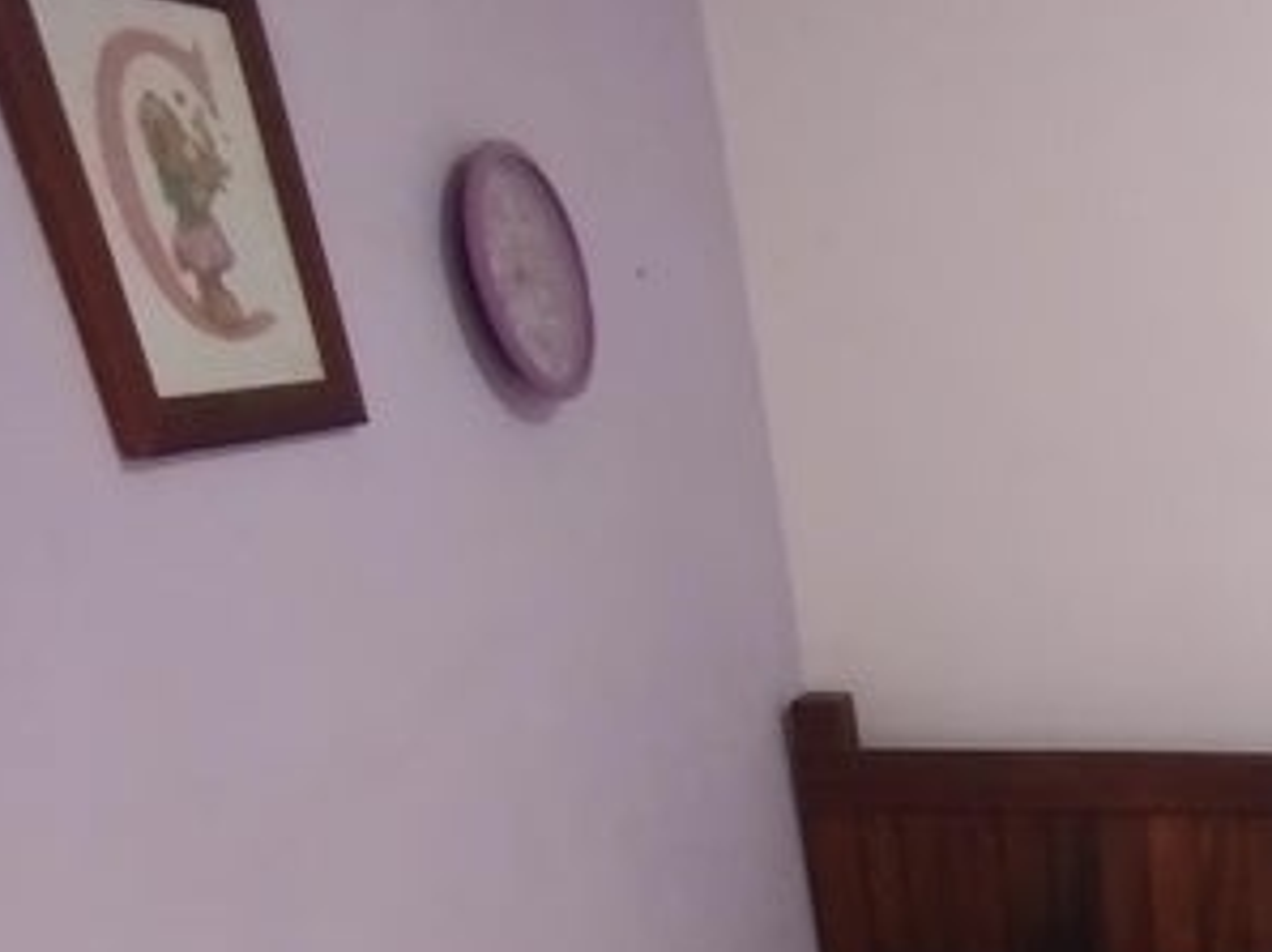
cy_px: 1144
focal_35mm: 43
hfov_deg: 37.0
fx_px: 1579
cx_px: 1398
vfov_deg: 29.0
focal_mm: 1.65
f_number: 2.2
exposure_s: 1/33
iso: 400
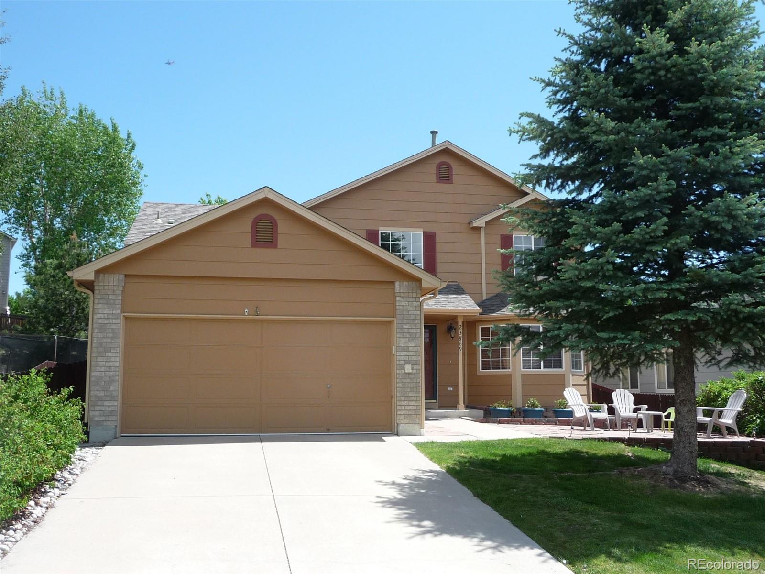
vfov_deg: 41.8
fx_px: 751
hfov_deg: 54.0
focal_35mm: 34
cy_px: 287
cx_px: 382
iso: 100
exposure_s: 1/640
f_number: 3.3
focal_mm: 4.7
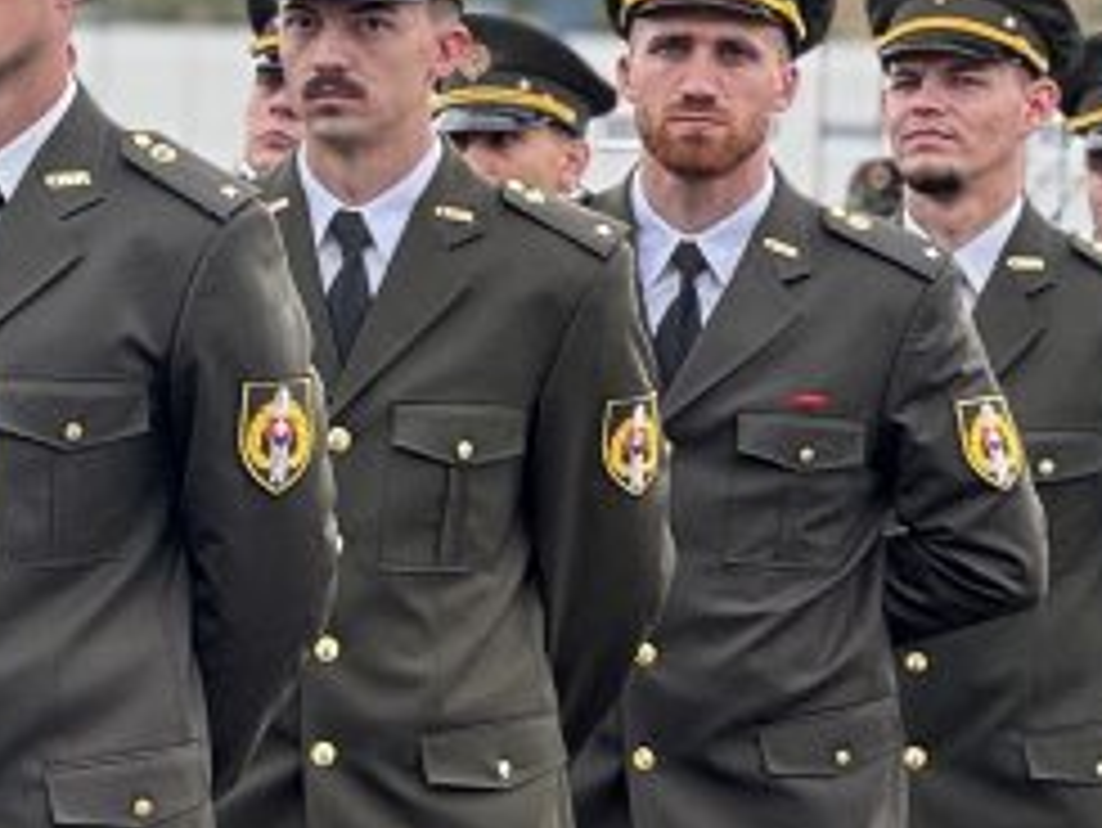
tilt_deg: -1.6
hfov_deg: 6.2
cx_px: -972
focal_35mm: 314
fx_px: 10001
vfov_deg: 4.7
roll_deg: -0.5
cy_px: 758
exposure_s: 1/113
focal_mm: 9
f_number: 2.8
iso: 25
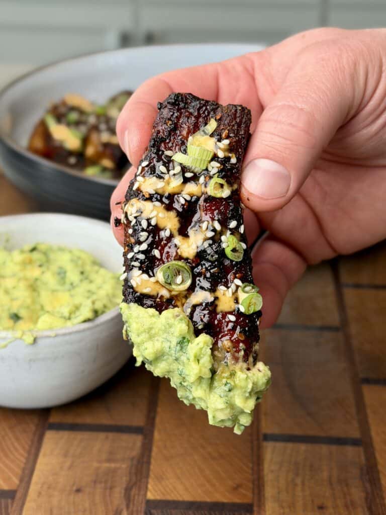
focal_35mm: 48
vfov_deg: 39.7
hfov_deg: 30.3
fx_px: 714
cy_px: 258
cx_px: 193
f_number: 1.78
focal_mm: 6.76
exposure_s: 1/179
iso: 50
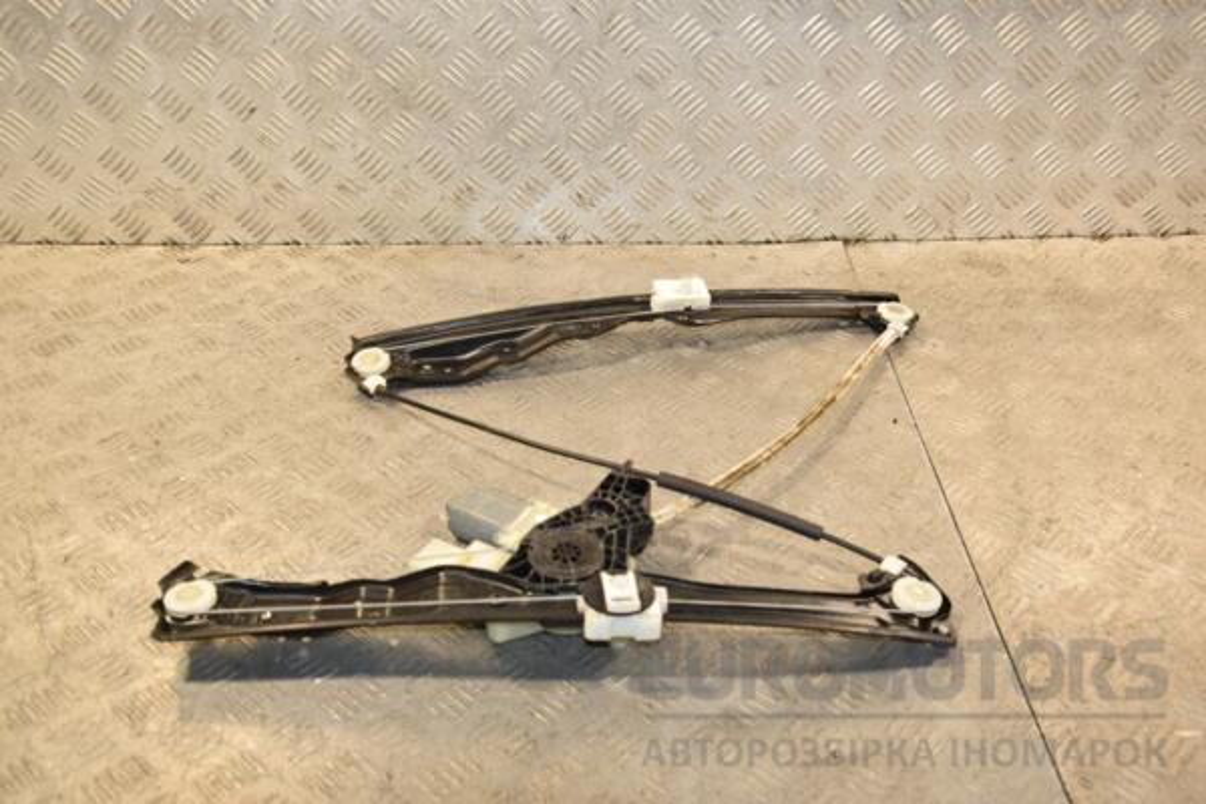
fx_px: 1306
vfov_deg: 34.2
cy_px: 402
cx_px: 603
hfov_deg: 49.6
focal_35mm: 39
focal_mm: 26
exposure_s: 1/200
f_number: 5.6
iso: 800
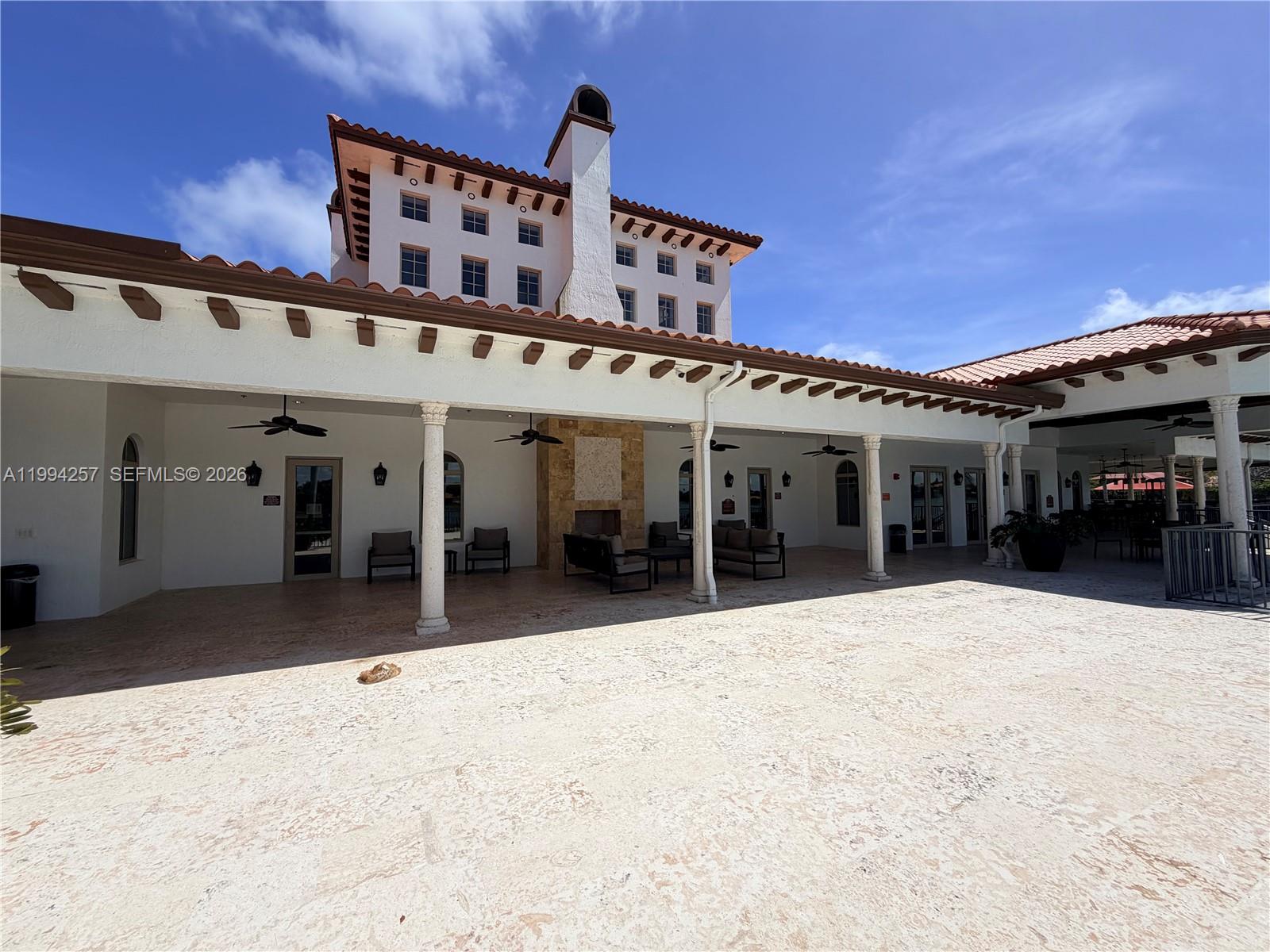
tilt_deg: +3.2
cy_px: 476
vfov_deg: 85.7
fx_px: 514
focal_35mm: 14
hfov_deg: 102.1
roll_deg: +0.8
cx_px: 635
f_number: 2.2
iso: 25
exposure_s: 1/2024
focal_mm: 2.22
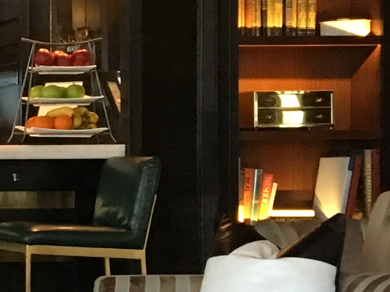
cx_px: -417
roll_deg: +0.0
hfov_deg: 11.7
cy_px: 177
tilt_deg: -0.5
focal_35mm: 149
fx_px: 1679
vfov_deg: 10.0
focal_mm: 4.15
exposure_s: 1/30
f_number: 2.2
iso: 200
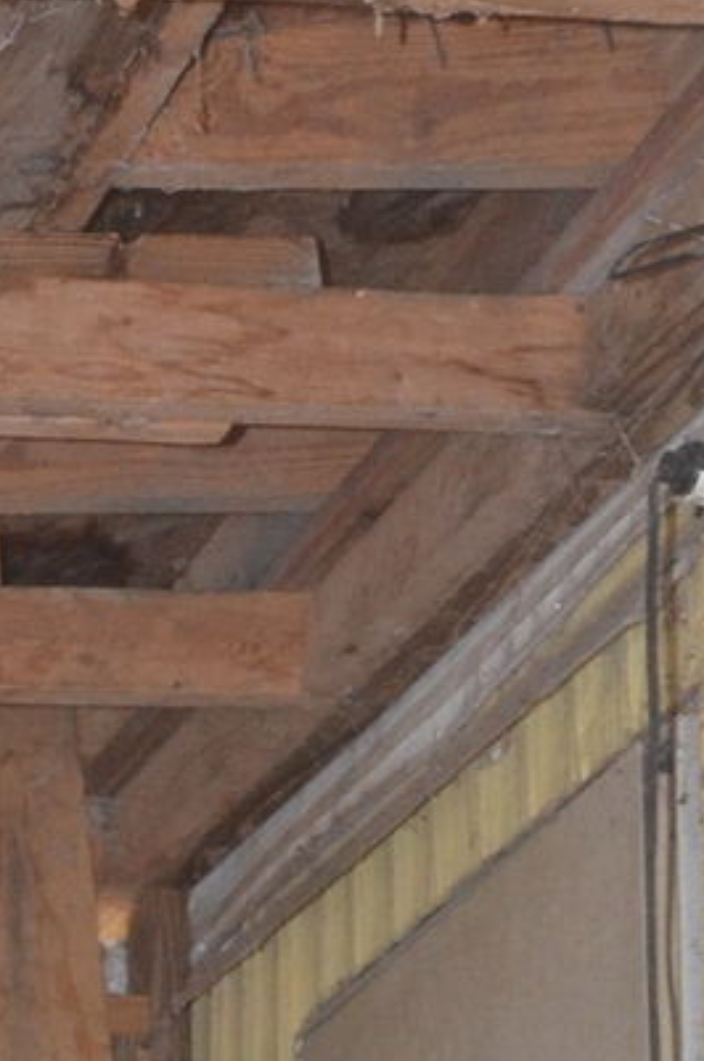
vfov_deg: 12.7
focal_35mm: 155
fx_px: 4562
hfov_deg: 8.2
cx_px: -910
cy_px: 1511
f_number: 5
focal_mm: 18
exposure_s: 1/60
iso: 800
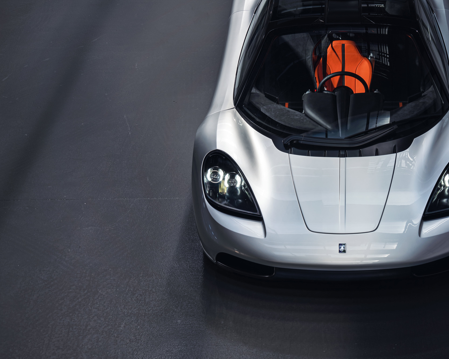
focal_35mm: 82
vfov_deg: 18.7
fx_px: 1090
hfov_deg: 23.0
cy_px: 145
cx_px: 343
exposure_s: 1/10
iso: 320
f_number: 8
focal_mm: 43
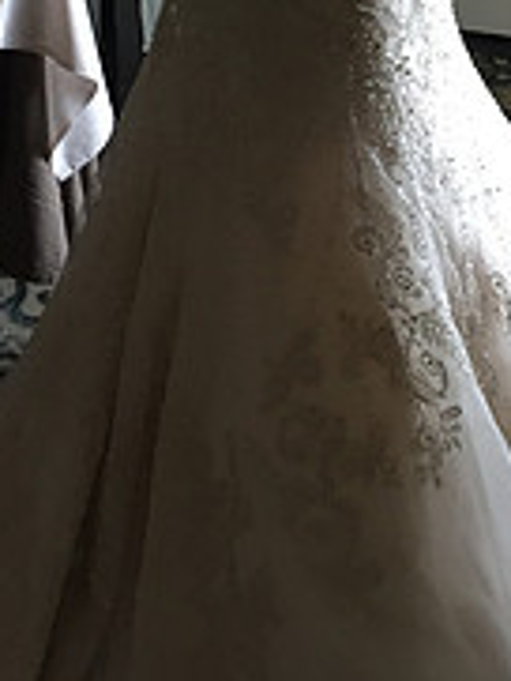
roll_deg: -0.9
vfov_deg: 18.9
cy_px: -297
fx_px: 1828
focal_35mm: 93
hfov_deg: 15.6
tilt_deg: -13.0
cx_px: 502
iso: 80
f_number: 2.2
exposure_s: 1/30
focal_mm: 4.15
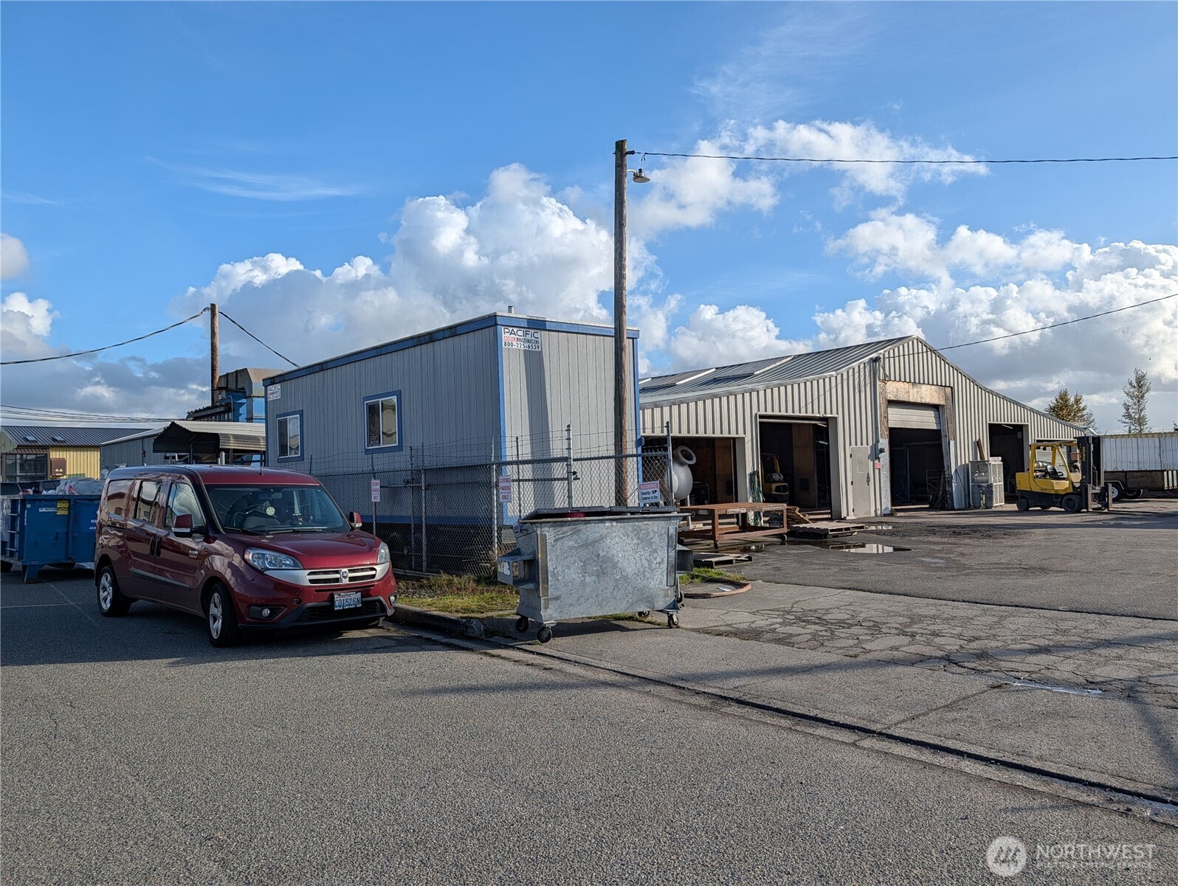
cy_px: 443
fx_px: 818
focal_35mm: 24
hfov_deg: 71.5
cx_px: 589
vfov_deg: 56.9
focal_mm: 6.9
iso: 18
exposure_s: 1/1435
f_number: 1.68
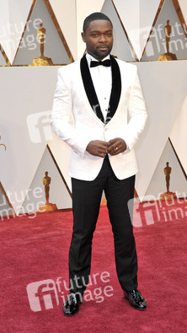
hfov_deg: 13.9
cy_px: 165
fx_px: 767
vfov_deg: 24.5
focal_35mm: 87
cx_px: 95
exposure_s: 1/250
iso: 1000
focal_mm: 82
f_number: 7.1
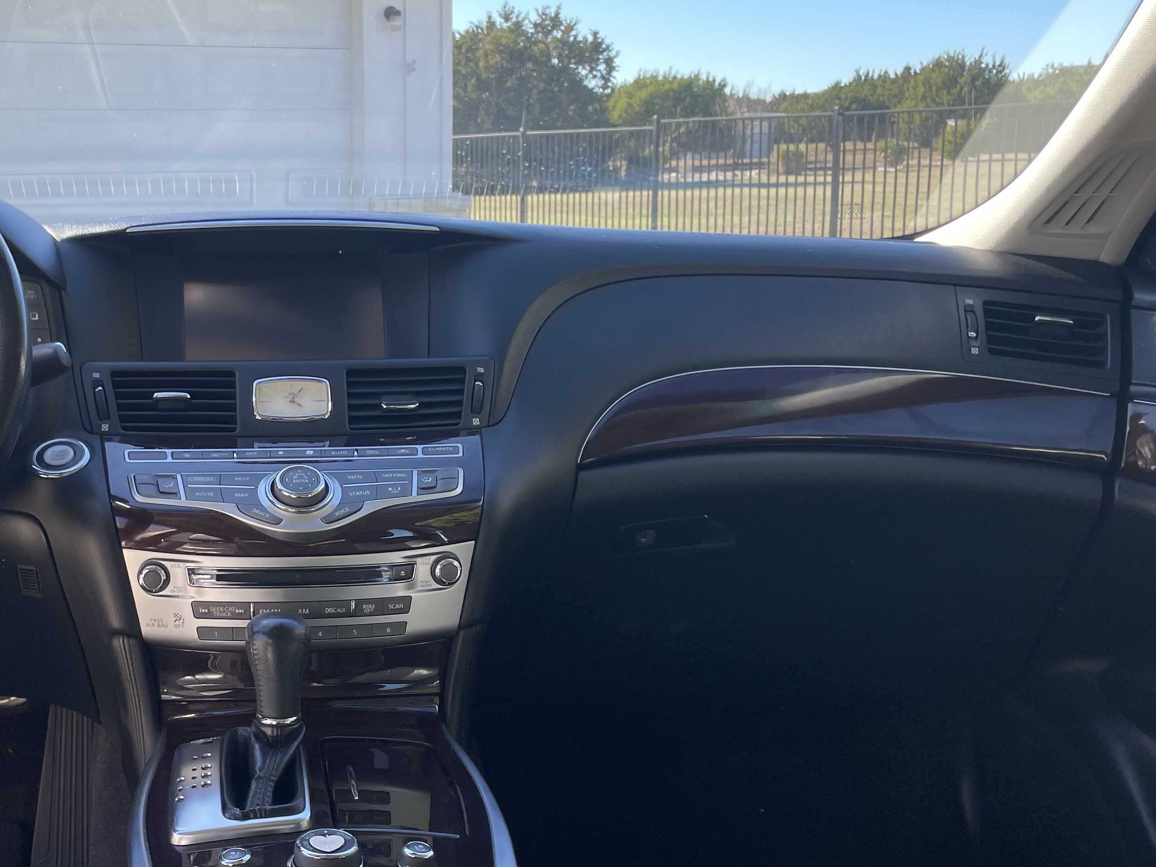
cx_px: 335
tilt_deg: -13.1
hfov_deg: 43.8
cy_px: 472
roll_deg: +1.3
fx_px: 1403
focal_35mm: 42
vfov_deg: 34.3
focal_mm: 4.2
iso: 32
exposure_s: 1/399
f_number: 1.6
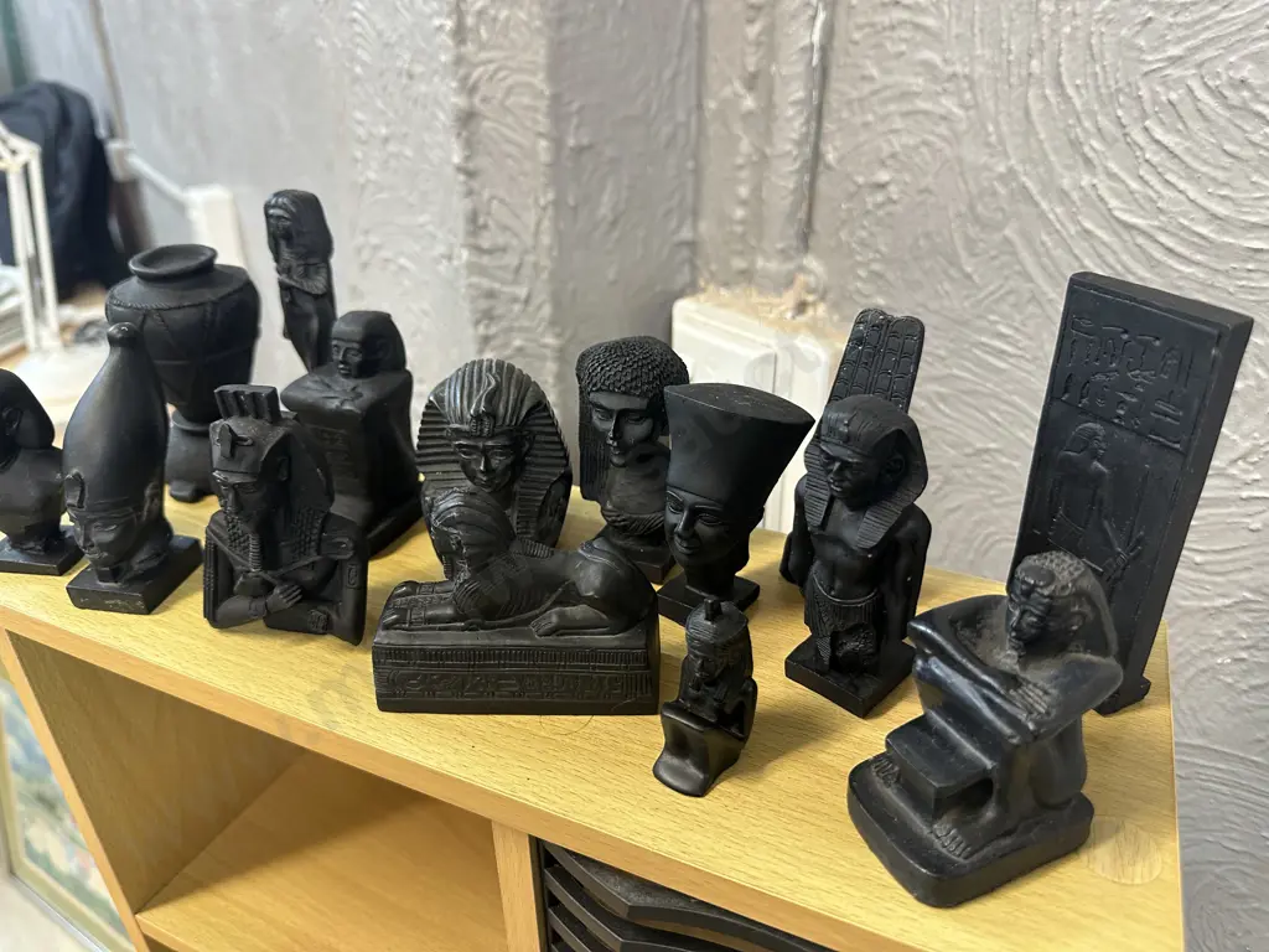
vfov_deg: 56.8
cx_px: 634
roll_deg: -0.3
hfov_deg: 71.6
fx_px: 880
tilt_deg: -28.3
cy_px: 476
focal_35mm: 24
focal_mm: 6.86
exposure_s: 1/50
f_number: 1.78
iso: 250
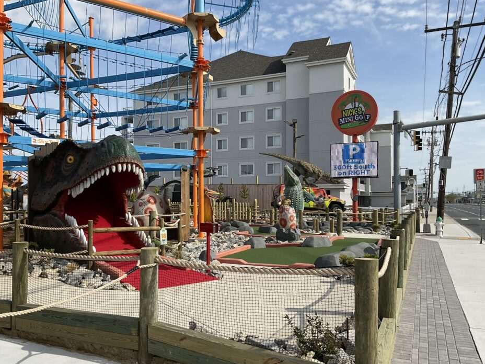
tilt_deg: -0.2
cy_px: 199
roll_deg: -0.1
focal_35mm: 32
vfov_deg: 44.1
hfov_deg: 56.7
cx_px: 222
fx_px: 448
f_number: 1.8
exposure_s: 1/1912
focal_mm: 3
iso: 16
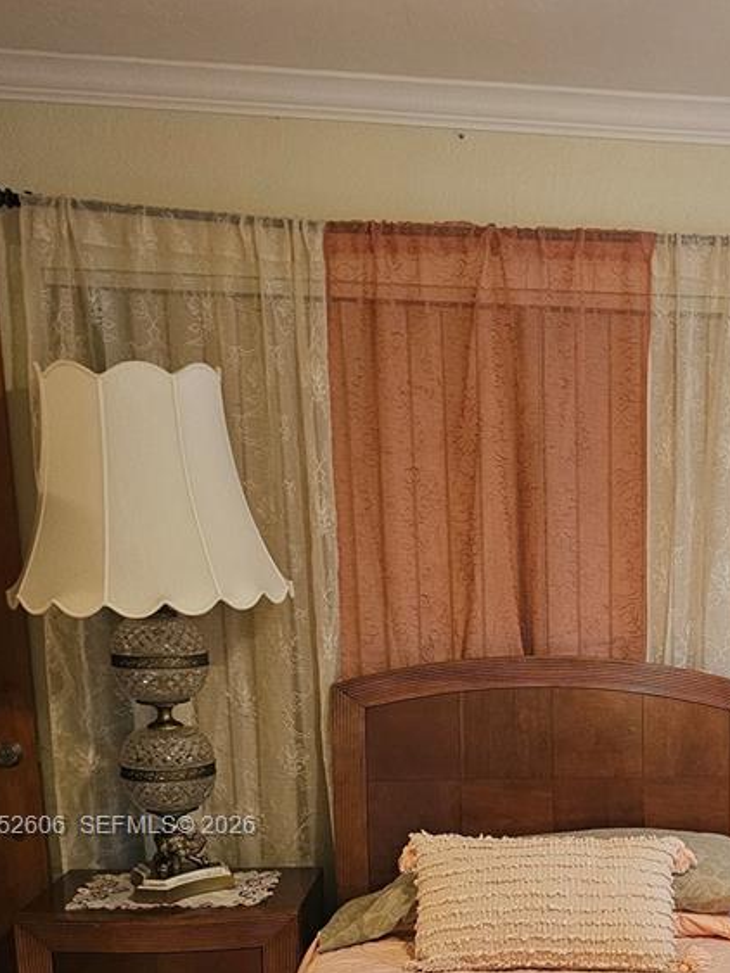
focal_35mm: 49
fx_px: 1378
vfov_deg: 37.0
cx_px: 714
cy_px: 828
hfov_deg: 28.0
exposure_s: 1/30
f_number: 1.7
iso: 500
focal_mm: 6.3
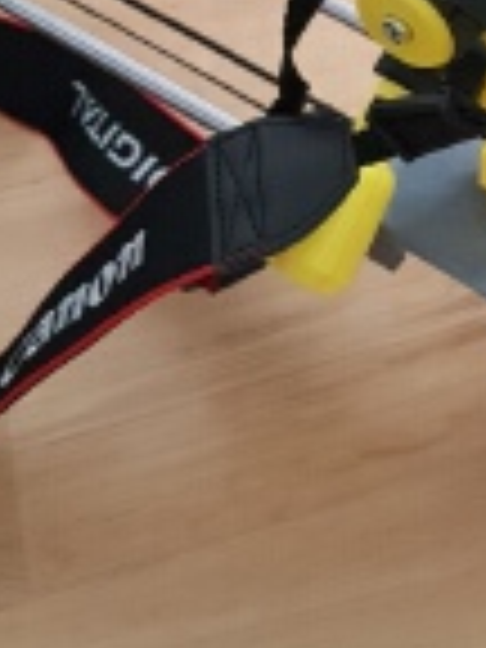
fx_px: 1348
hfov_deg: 19.3
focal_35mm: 72
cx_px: 572
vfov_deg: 26.5
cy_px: 130
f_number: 1.7
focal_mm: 4.2
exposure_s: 1/38
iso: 640
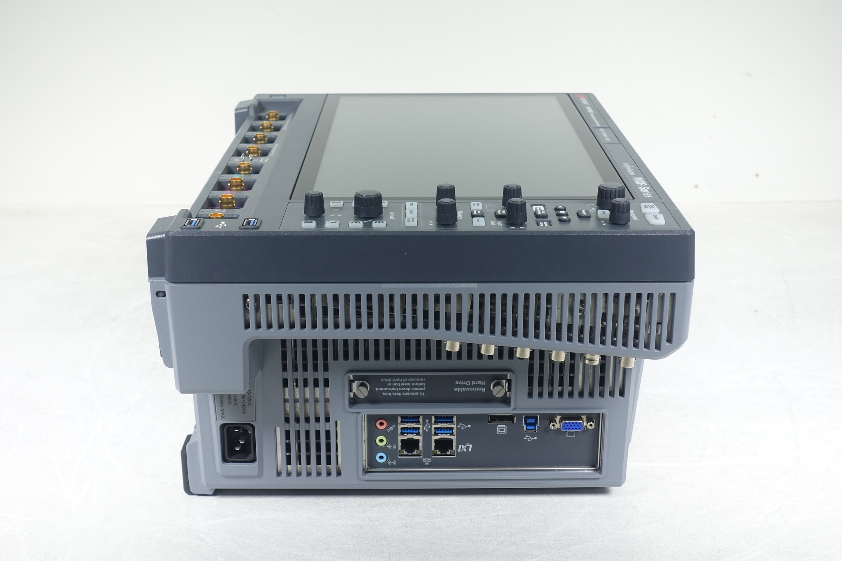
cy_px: 280
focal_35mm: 54
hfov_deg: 36.9
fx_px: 1263
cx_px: 421
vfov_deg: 25.1
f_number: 4.5
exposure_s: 1/80
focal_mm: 19.86
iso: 125
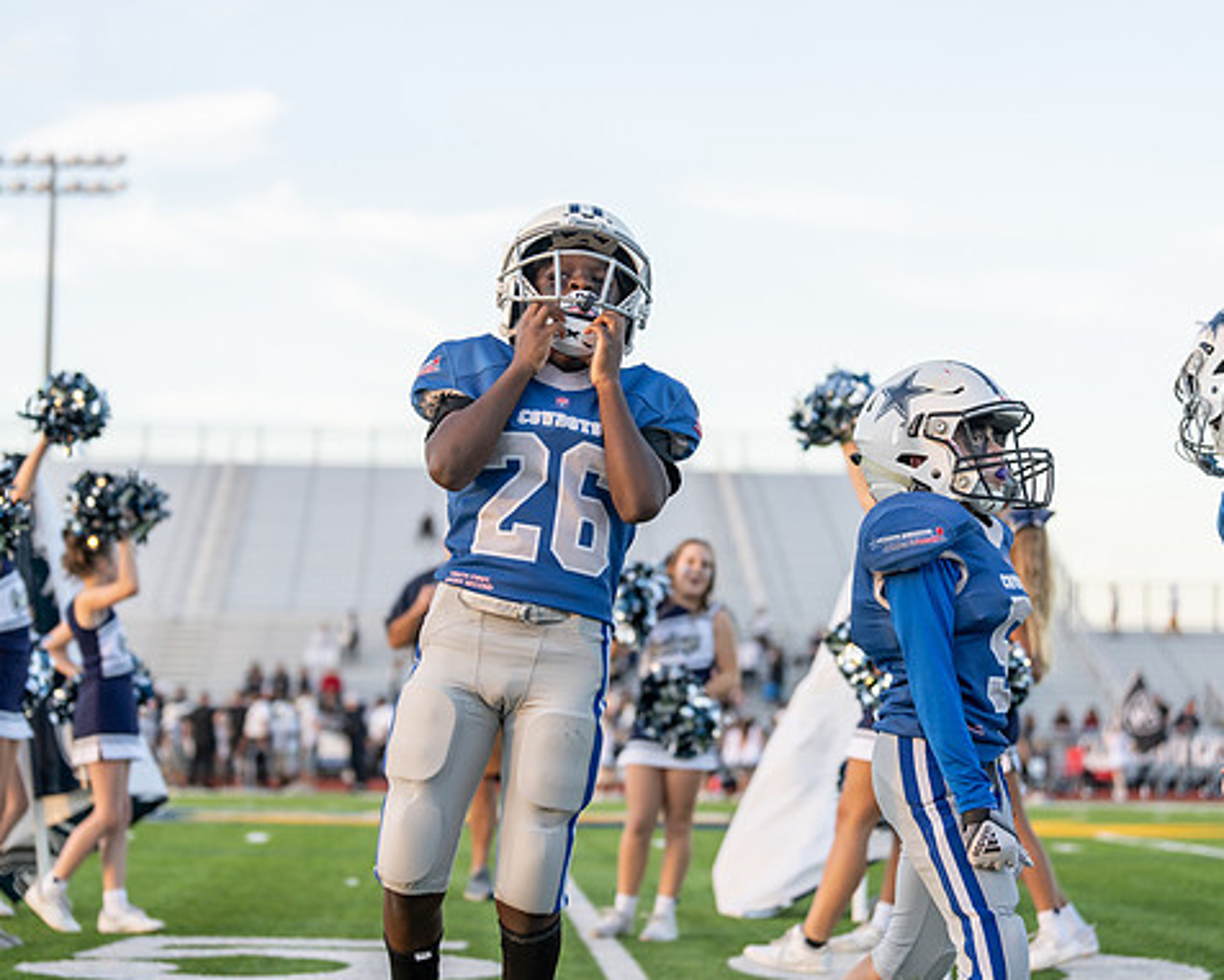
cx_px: 532
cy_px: 493
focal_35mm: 80
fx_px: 2899
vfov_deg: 19.2
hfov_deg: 23.8
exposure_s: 1/1250
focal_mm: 70
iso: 640
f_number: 2.8
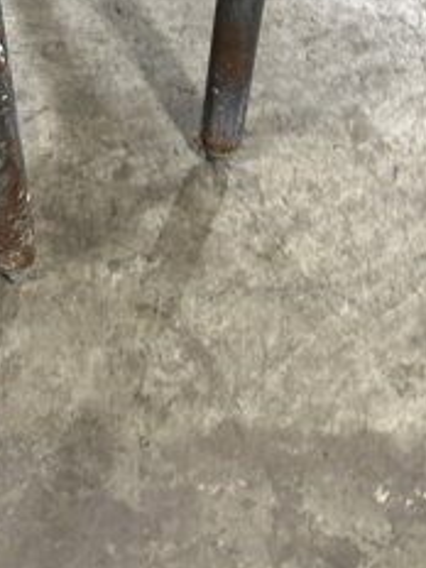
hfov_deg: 17.5
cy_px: -197
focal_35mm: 84
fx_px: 1378
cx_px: 100
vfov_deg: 20.9
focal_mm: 6.86
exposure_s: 1/60
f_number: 1.78
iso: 250
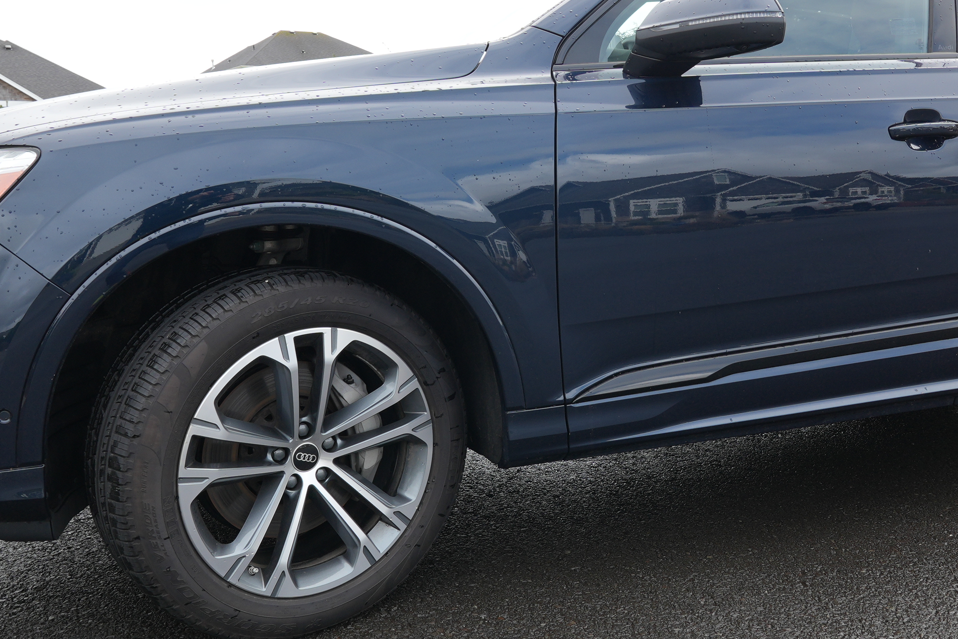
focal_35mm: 36
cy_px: 289
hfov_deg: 52.8
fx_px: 960
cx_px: 559
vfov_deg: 36.7
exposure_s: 1/160
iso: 100
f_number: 6.3
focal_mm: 11
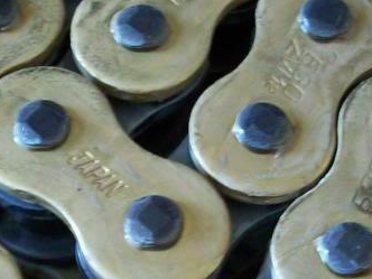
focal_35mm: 105
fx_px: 1128
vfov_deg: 13.9
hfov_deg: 18.7
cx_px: 150
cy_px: 277
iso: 160
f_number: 2.8
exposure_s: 1/10
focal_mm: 5.7
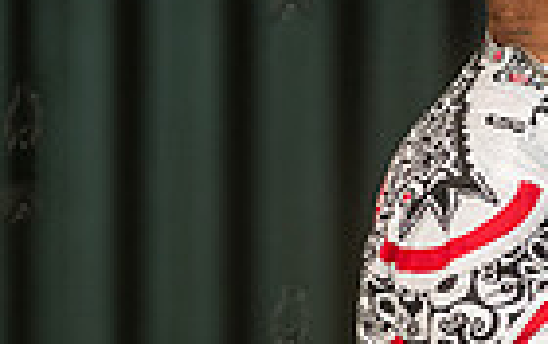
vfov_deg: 1.6
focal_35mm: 825
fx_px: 12341
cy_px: 87
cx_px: 662
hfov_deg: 2.5
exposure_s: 1/1600
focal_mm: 170
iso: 400
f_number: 4.5
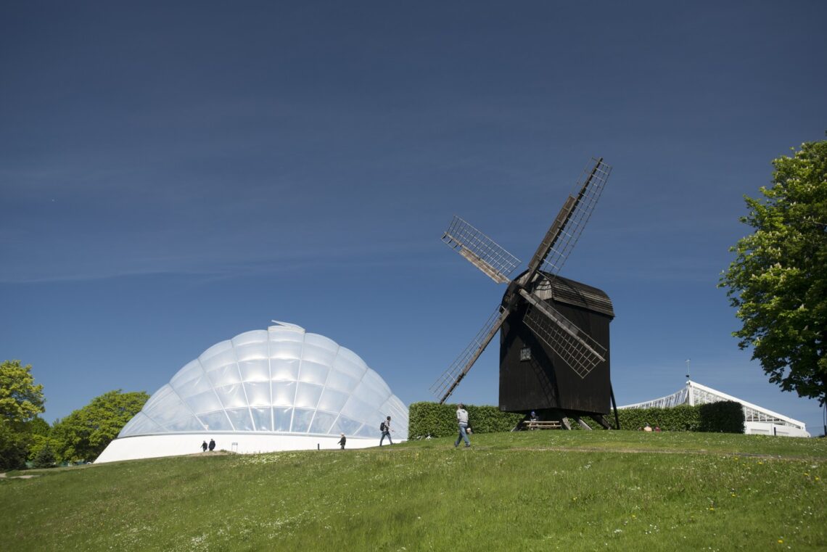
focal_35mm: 30
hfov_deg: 61.9
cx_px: 414
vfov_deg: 43.6
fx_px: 689
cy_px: 276
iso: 100
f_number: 4.5
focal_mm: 30
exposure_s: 1/320
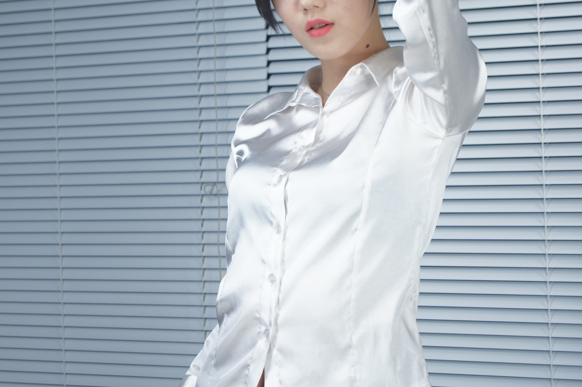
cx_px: 275
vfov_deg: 11.7
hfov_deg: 17.6
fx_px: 1885
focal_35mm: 117
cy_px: 122
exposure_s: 1/125
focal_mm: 55
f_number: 5.6
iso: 800
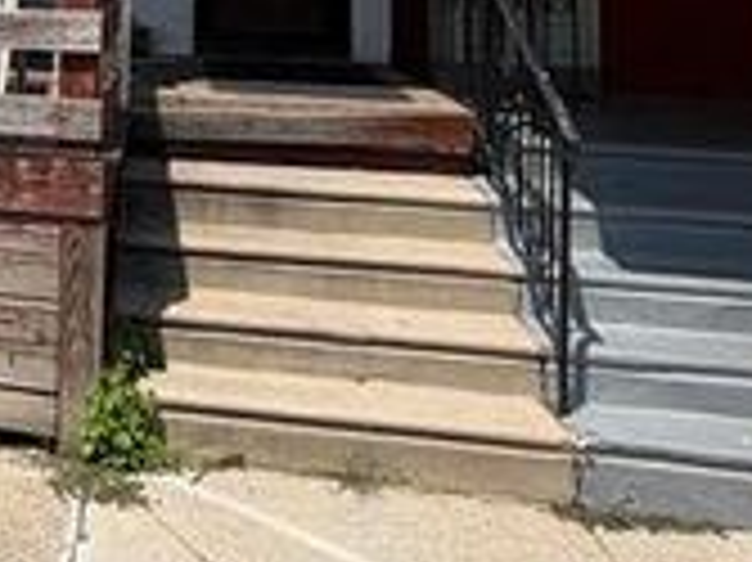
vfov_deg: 23.2
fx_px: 1216
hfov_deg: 30.7
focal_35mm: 56
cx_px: -77
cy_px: -164
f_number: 2.2
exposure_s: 1/914
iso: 20
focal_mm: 2.22
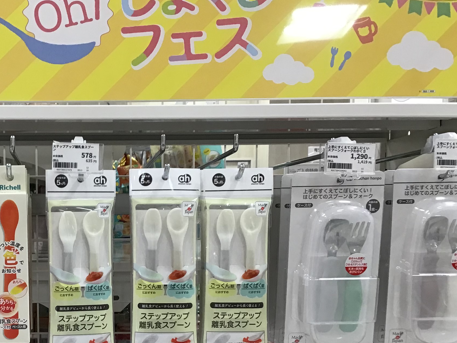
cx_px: 89
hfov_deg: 31.3
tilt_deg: -4.7
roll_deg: +0.6
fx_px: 792
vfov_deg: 24.0
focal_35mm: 60
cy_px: 279
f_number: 2.4
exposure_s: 1/30
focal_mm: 3.3
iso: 25
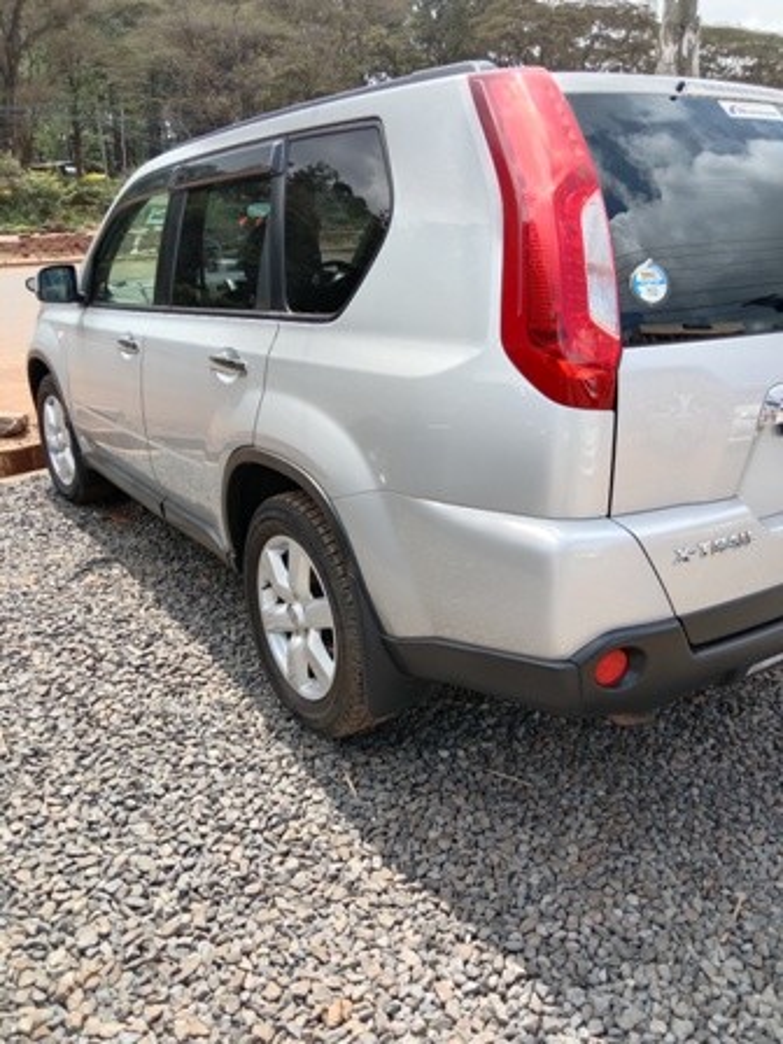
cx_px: 392
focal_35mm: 26
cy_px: 522
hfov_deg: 53.1
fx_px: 784
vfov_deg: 67.3
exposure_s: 1/315
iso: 100
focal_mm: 3.65
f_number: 2.2
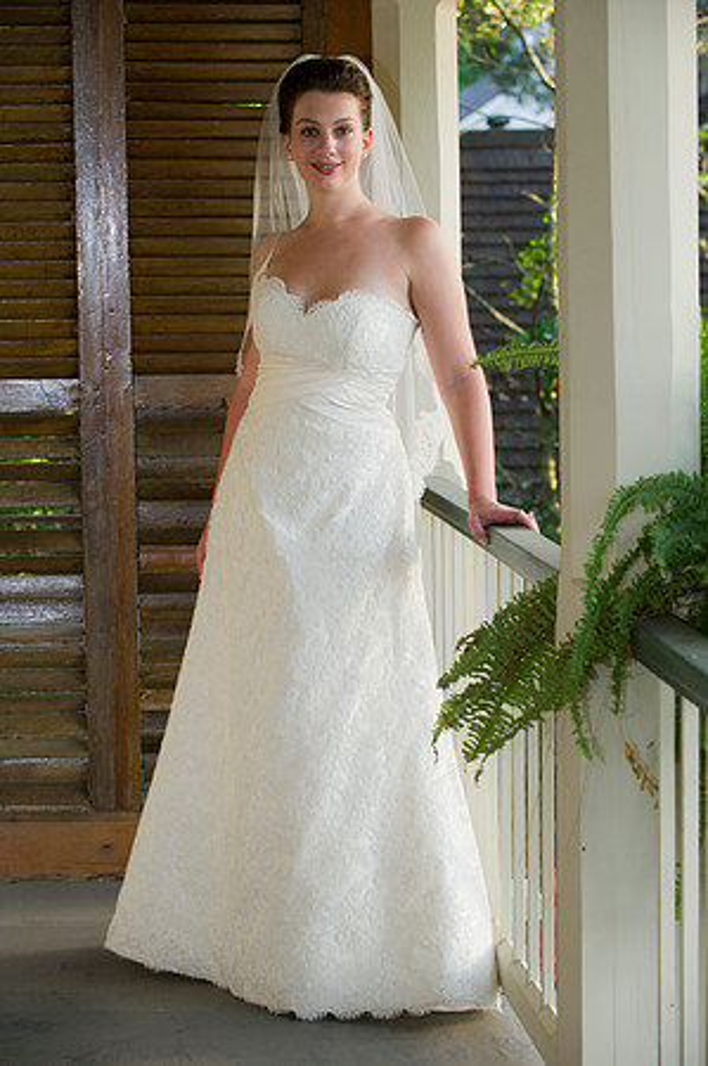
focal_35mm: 90
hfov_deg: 15.2
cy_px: 533
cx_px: 354
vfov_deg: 22.6
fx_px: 2661
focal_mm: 90
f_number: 4.5
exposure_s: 1/50
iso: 400
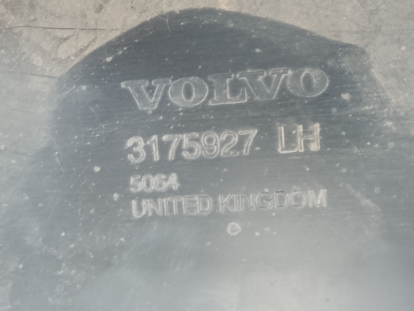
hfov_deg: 25.0
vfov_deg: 18.9
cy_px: 156
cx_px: 207
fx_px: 933
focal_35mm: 78
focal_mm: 5.24
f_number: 1.7
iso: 2247
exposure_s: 1/25
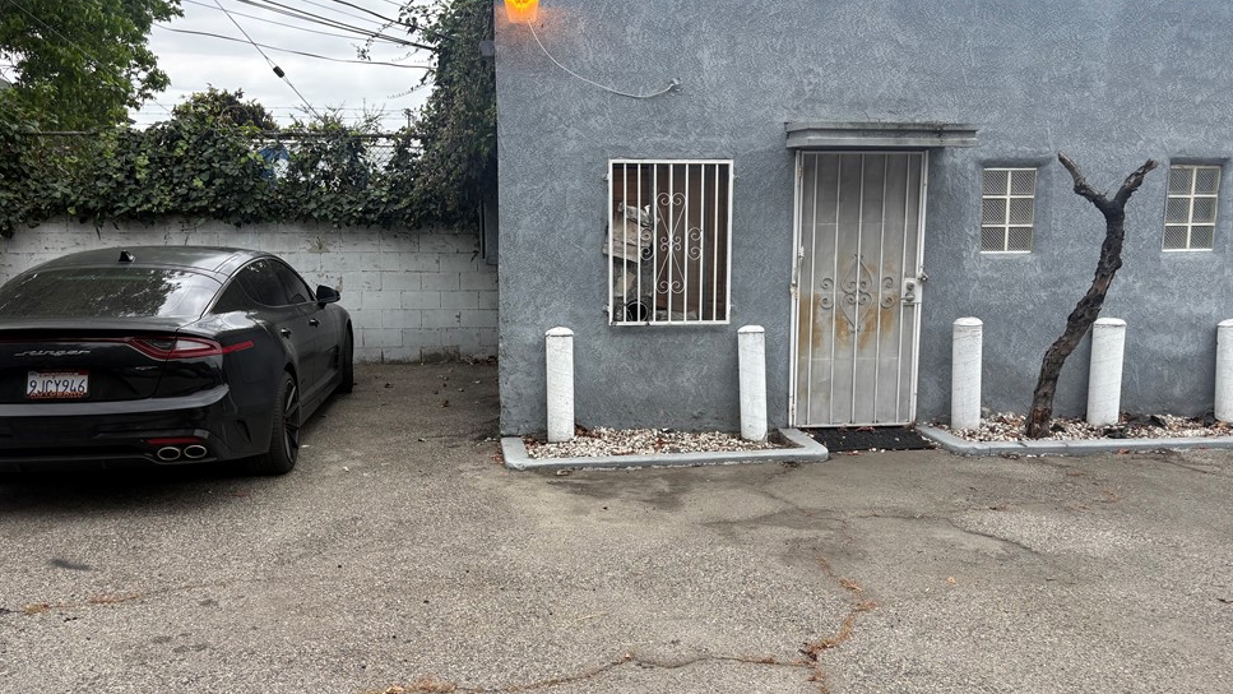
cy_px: 353
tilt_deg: -7.6
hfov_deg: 64.3
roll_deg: +0.9
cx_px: 631
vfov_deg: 38.9
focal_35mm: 30
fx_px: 981
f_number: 1.6
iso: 64
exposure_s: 1/2364
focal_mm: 5.96
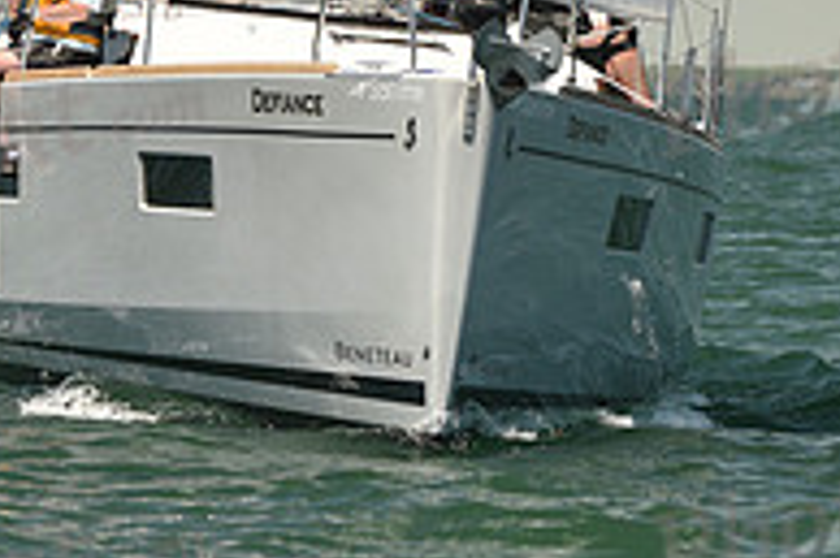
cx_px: 433
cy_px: -119
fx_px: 9418
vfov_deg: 3.4
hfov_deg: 5.1
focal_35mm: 404
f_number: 5
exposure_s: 1/800
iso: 250
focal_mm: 135
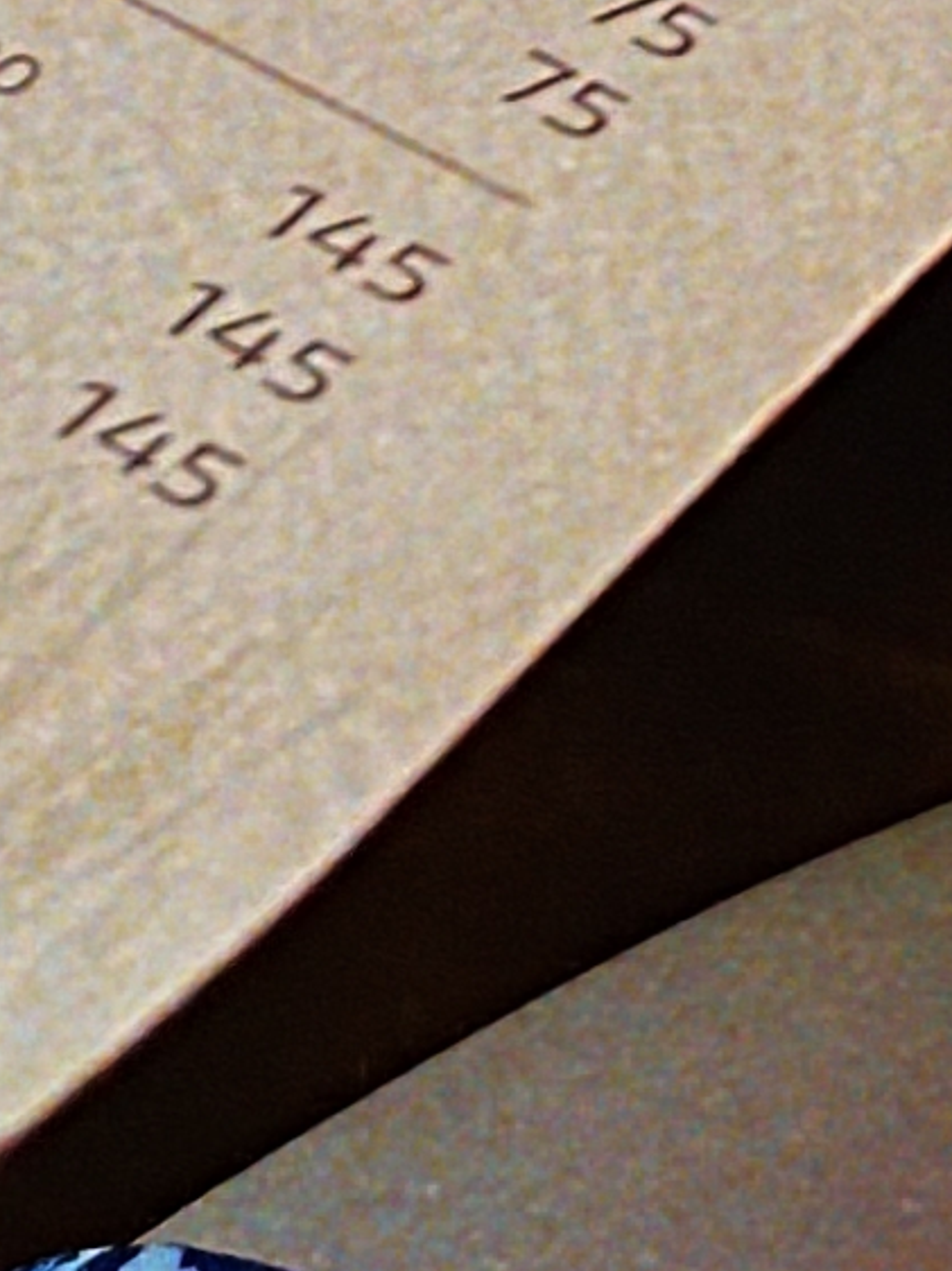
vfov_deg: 9.4
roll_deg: -2.9
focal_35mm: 164
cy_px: -2550
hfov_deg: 8.8
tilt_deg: -18.4
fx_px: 6018
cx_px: -517
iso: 125
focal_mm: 4.25
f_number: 1.8
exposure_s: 1/50
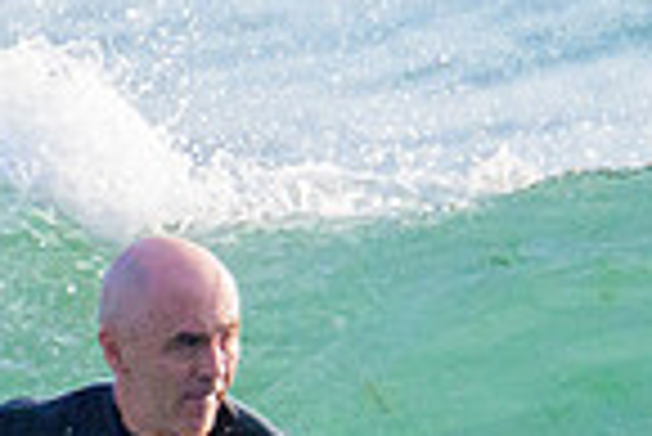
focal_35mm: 4377
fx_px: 79350
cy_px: 540
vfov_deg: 0.3
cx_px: 477
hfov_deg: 0.5
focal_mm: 800
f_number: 13
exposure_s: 1/2000
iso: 2000
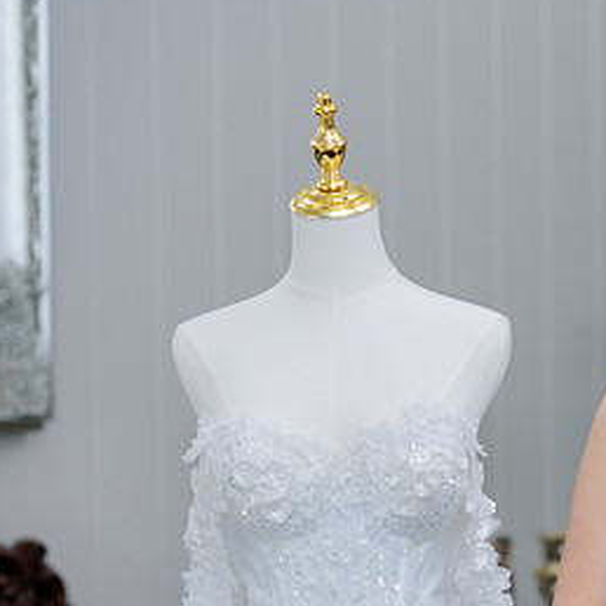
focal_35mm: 169
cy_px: 440
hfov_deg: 10.3
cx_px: 559
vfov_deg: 10.3
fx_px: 3347
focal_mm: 85
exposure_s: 1/200
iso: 640
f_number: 2
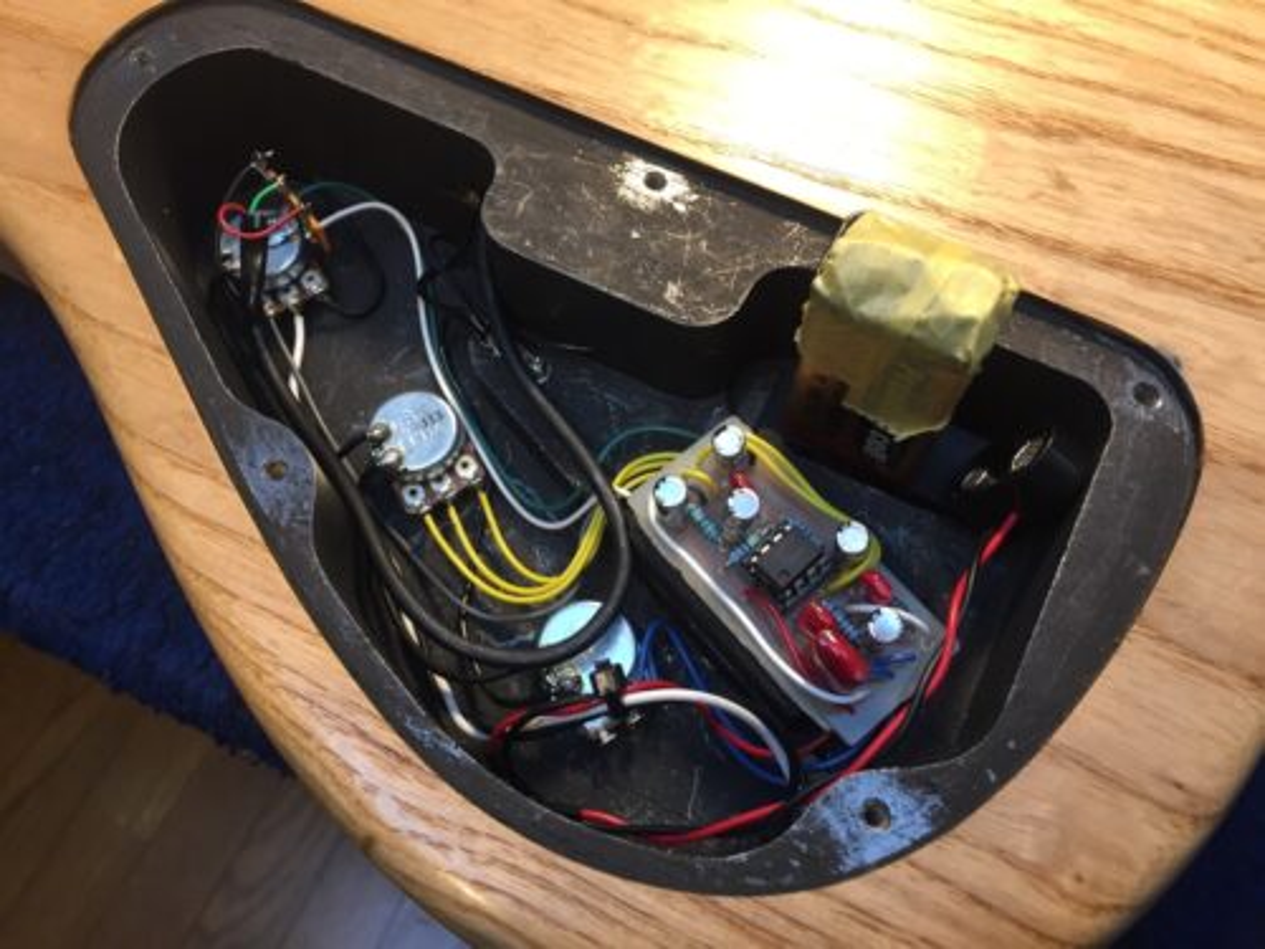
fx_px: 1060
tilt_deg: -65.7
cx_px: 632
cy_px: 474
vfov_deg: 48.2
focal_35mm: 29
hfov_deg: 61.7
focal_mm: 4.15
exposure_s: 1/33
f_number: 2.2
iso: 64
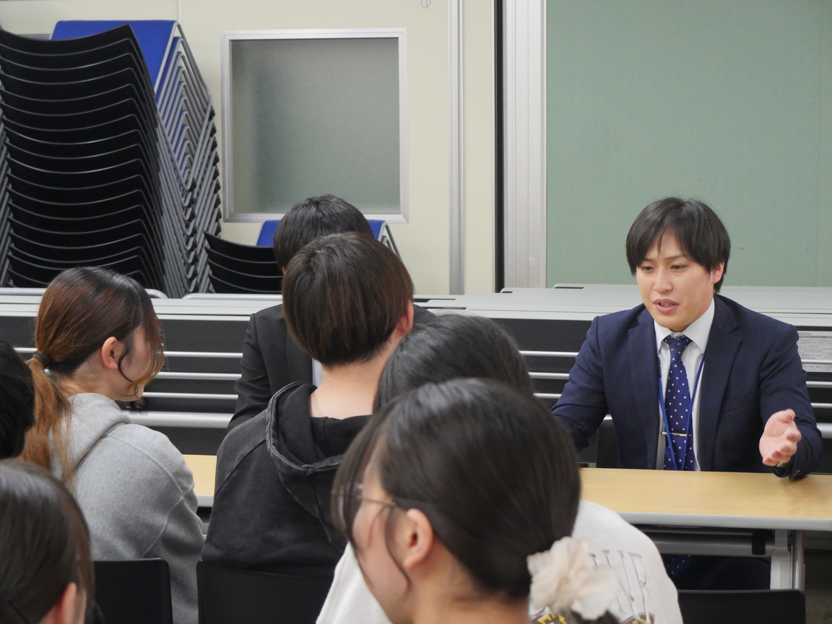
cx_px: 416
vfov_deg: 16.4
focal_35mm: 90
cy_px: 312
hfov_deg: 21.8
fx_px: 2163
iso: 2000
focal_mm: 45
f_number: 5.6
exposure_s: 1/100
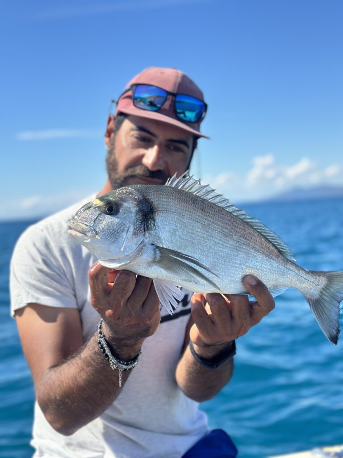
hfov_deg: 30.3
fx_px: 634
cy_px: 229
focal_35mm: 48
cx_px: 172
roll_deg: +3.3
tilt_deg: -3.7
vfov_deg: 39.7
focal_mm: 6.86
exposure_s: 1/4566
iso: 80
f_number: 1.78
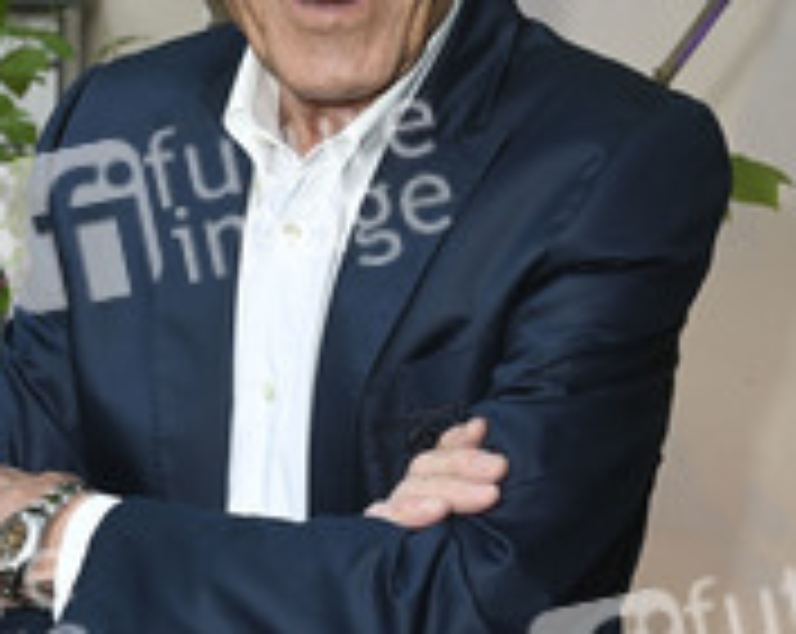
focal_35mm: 85
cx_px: 351
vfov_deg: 18.0
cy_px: 432
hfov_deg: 22.5
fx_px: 1999
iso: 640
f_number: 5.6
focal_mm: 40
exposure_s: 1/125
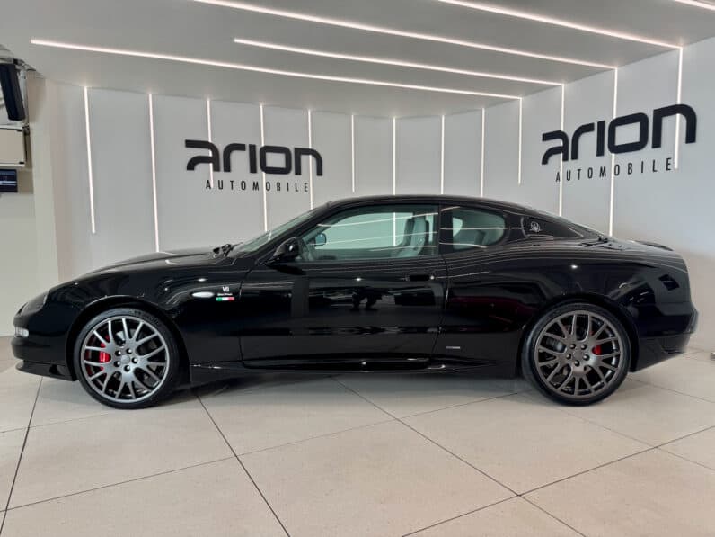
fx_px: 496
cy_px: 268
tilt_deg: -4.3
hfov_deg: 71.6
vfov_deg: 56.8
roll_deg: +0.2
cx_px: 358
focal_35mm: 24
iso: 64
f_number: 1.78
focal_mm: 6.76
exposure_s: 1/100
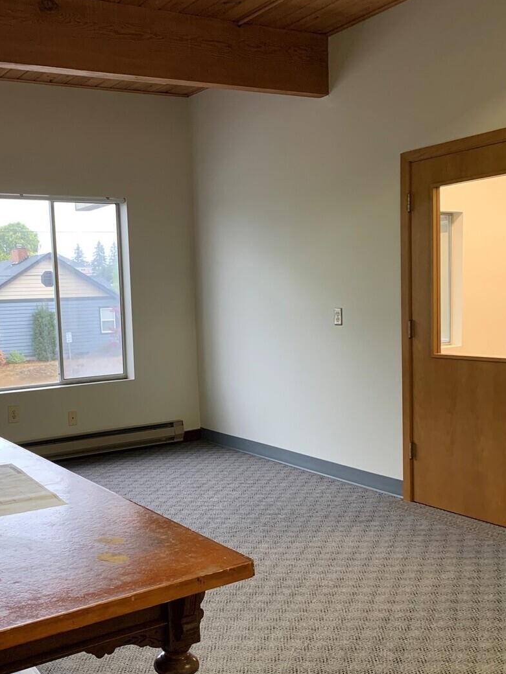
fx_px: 702
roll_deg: +2.4
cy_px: 371
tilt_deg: -4.3
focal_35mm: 36
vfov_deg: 51.3
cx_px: 162
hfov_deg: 39.1
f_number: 1.8
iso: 160
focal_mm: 4.25
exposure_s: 1/60
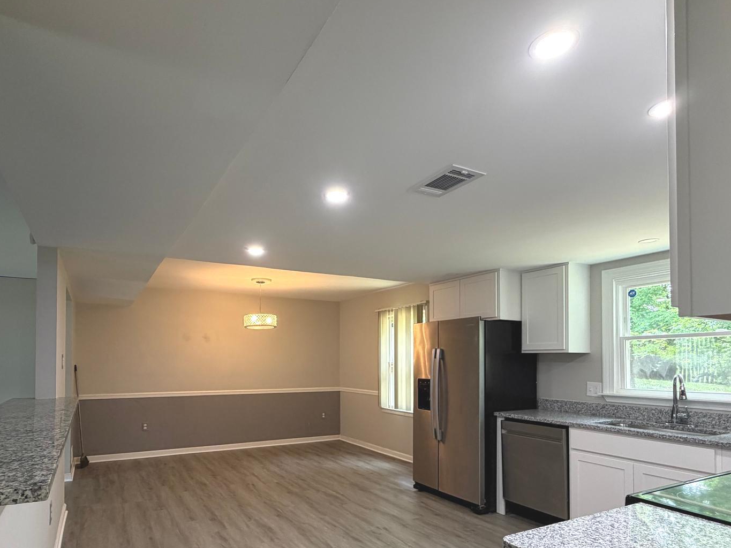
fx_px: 444
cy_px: 354
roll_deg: +0.0
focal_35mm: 21
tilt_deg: +0.7
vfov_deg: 62.2
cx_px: 322
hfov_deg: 78.7
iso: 200
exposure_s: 1/60
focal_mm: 2.22
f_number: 2.2
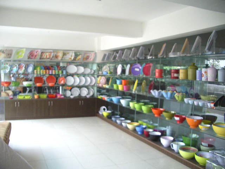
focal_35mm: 35
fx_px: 227
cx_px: 112
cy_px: 84
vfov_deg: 40.7
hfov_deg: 52.6
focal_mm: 5.8
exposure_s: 1/50
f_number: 2.6
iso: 160
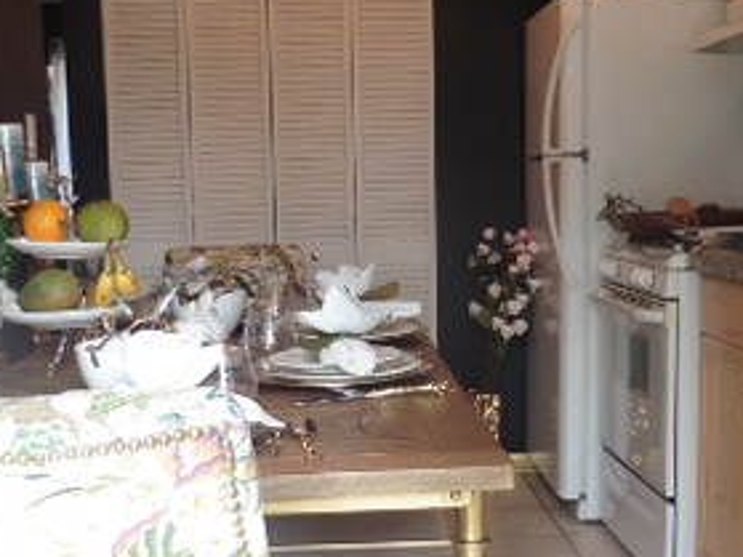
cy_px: 370
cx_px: 407
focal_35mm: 55
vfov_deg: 26.4
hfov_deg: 34.9
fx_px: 1180
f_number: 3.3
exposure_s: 1/80
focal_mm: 4.3
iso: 160
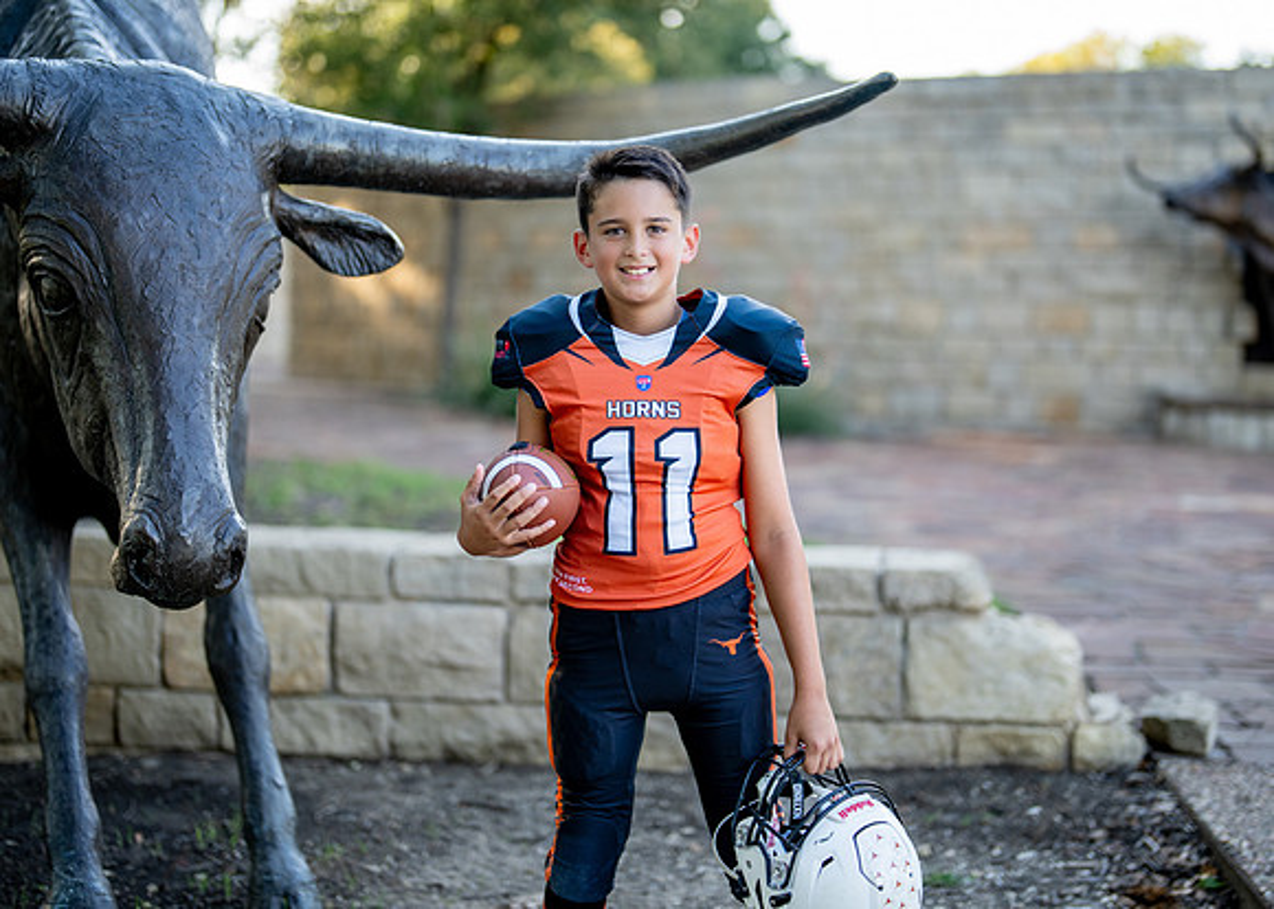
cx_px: 660
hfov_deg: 32.9
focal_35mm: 60
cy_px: 398
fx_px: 2159
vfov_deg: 23.8
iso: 200
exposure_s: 1/1000
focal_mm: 50
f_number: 1.2
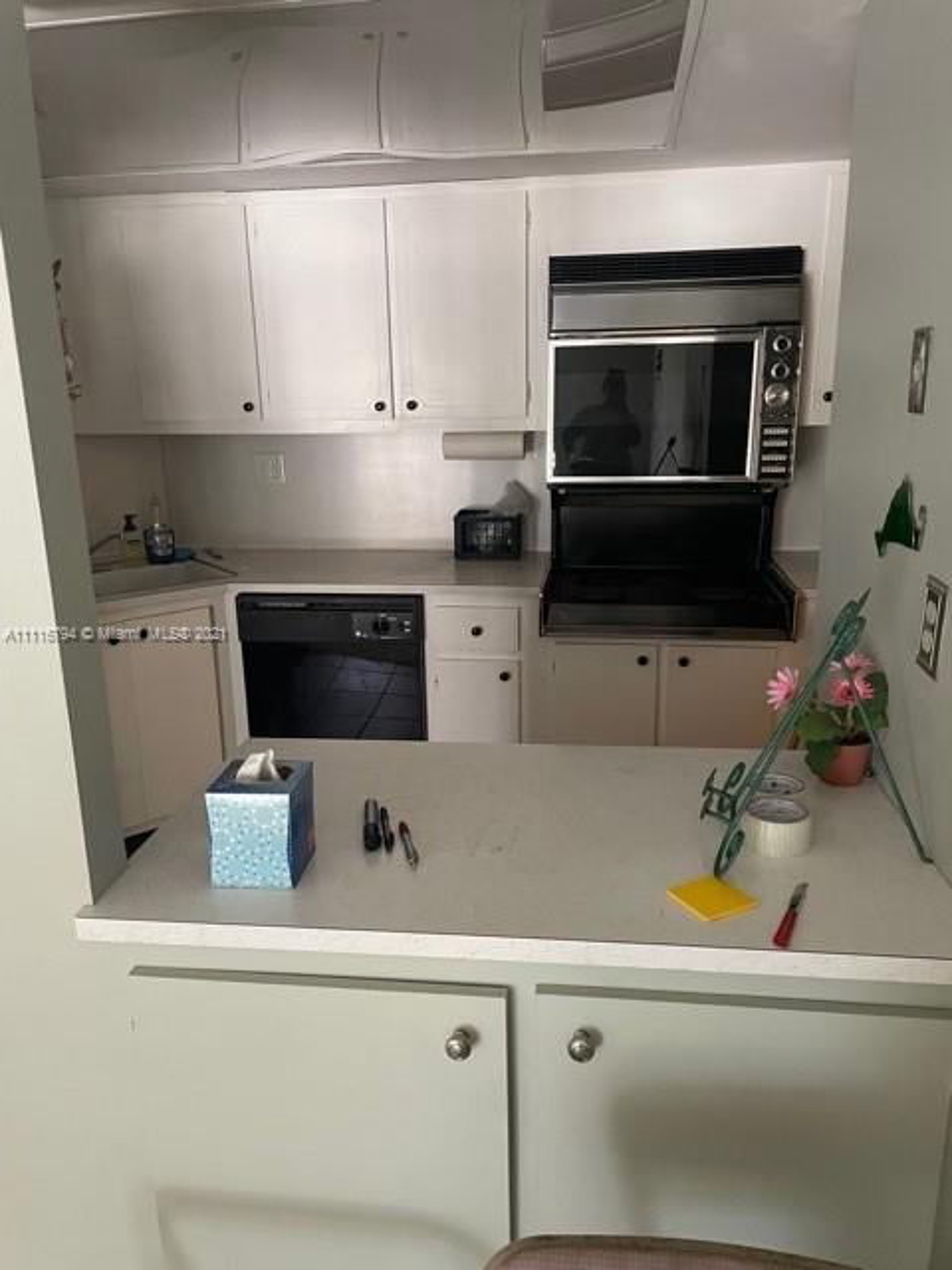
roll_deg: +0.4
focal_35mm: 26
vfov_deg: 67.3
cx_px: 476
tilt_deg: -13.4
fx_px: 953
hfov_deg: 53.1
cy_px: 635
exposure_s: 1/60
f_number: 1.6
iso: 320
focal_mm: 4.2
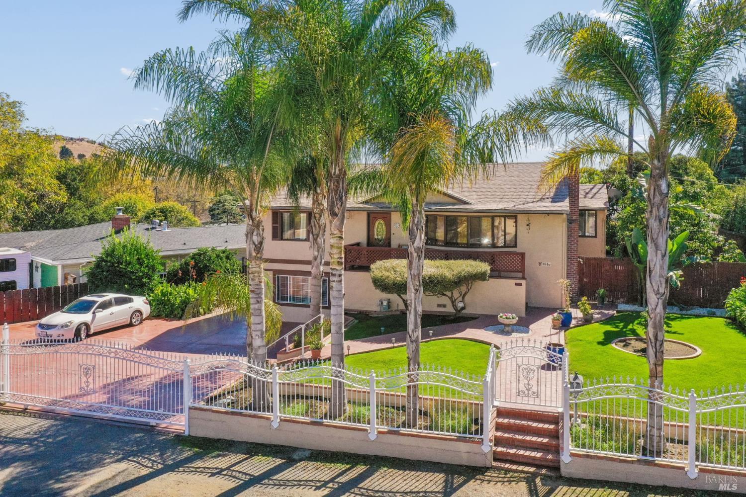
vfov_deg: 46.4
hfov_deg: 65.5
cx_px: 373
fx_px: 580
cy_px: 248
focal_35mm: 28
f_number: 9
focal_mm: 10.3
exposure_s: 1/30
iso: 400
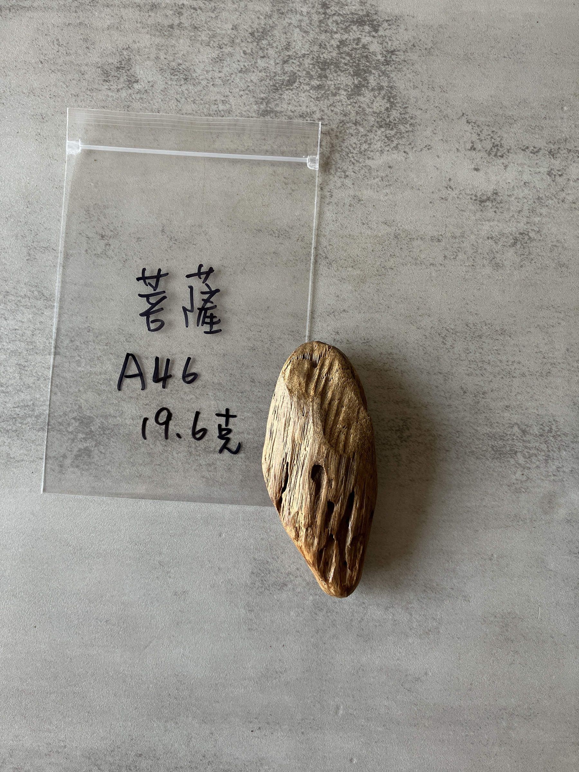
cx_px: 290
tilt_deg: -88.5
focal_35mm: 28
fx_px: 624
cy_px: 386
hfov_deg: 49.7
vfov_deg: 63.4
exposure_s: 1/121
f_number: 1.8
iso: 64
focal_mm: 3.99
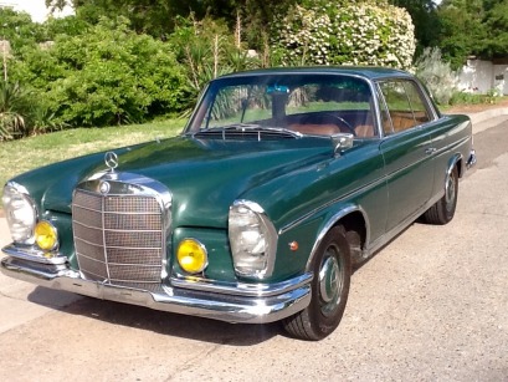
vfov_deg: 32.9
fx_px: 646
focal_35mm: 44
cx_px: 254
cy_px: 191
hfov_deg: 42.9
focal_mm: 2.03
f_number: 2.4
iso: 40
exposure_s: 1/704
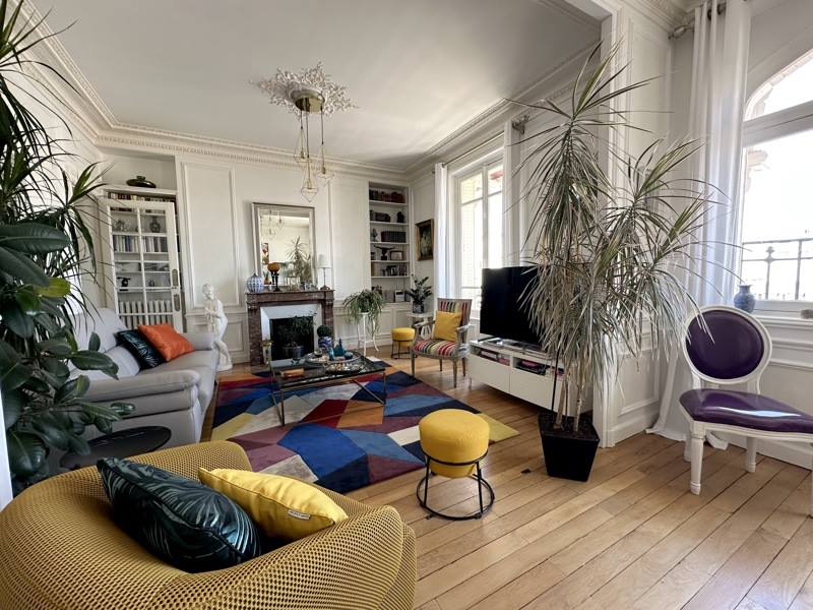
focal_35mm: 14
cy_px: 305
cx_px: 406
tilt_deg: -3.9
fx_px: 329
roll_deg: +1.5
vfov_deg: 85.7
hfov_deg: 102.1
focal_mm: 2.22
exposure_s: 1/99
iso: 125
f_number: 2.2
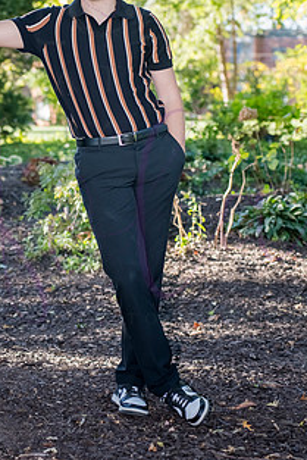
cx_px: 107
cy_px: 131
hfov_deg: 11.9
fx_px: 1469
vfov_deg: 17.7
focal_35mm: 115
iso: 800
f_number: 5
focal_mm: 80
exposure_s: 1/400
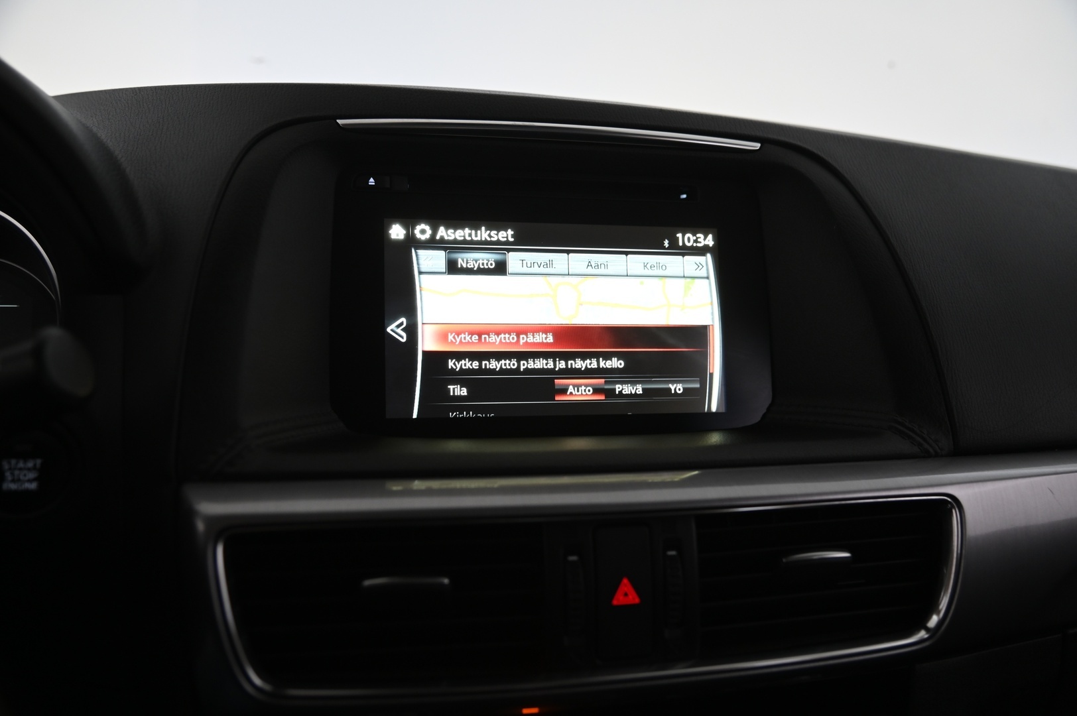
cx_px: 538
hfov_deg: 58.8
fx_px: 957
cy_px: 358
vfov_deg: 41.1
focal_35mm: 32
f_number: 4
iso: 1000
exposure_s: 1/30
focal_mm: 32
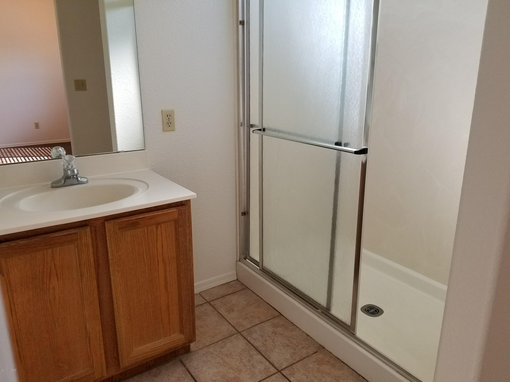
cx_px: 255
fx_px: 383
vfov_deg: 53.1
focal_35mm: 26
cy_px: 191
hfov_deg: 67.3
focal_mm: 4.25
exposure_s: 1/120
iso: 100
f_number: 1.7
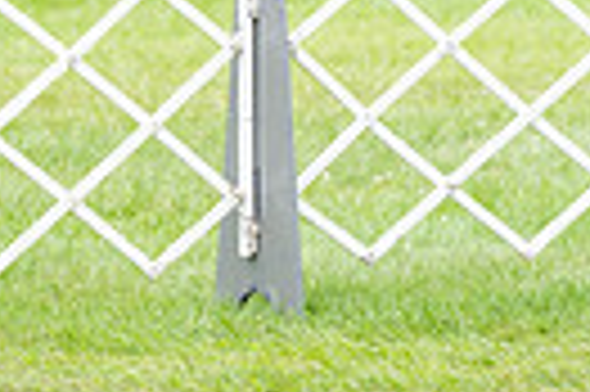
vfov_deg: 2.1
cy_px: -187
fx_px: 10590
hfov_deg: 3.2
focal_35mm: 647
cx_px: 770
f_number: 4.5
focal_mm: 146
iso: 400
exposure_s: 1/1000
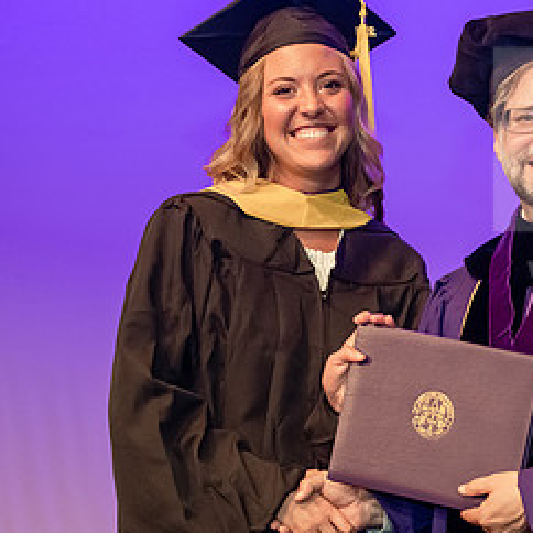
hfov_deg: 10.4
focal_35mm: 167
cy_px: 314
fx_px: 2909
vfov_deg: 10.5
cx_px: 427
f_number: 4
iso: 3200
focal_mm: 82
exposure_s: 1/200
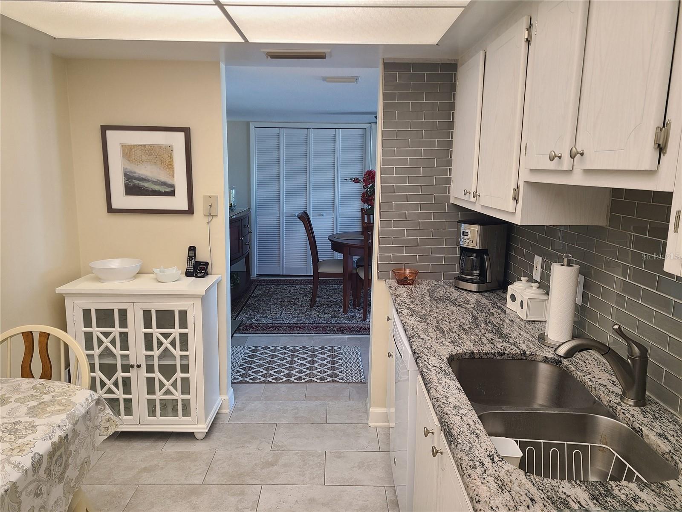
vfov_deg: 53.1
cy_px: 256
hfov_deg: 67.3
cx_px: 341
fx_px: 512
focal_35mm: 26
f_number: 1.8
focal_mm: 5.4
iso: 100
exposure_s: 1/60
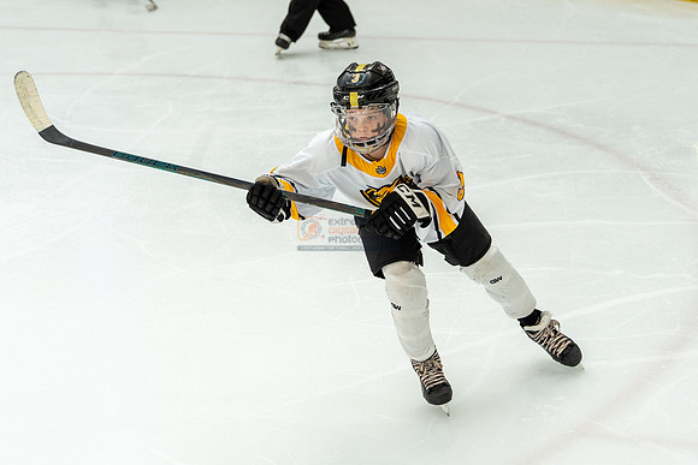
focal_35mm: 97
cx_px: 349
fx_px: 1881
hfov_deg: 21.0
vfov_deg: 14.1
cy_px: 232
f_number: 3.5
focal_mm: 65
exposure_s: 1/1600
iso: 800
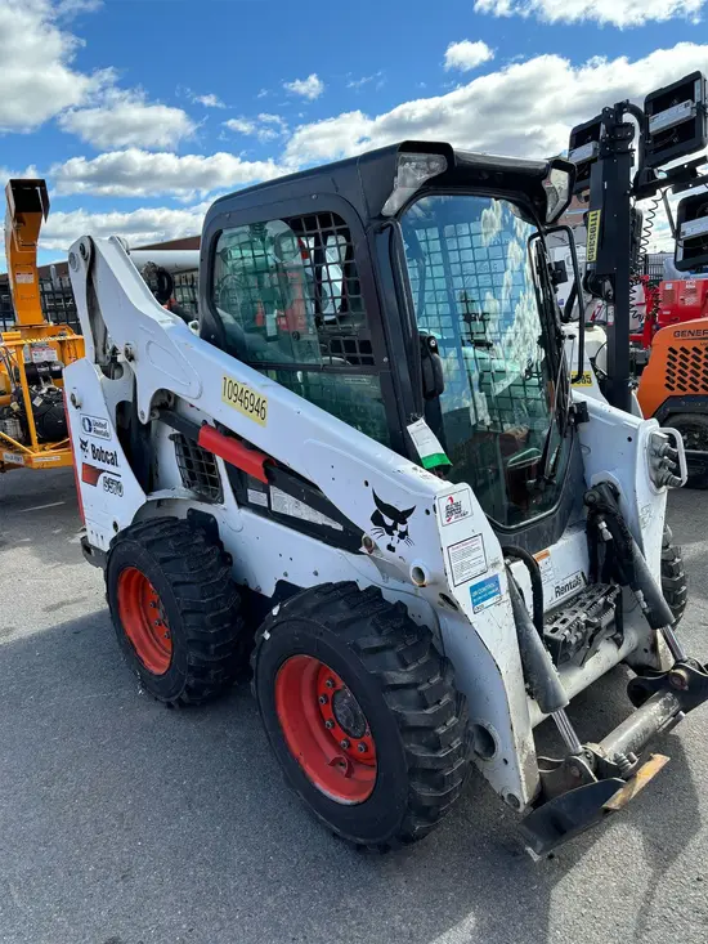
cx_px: 354
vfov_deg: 67.3
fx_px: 709
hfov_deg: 53.1
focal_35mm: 26
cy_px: 472
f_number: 1.6
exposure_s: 1/1068
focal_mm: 5.96
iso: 50
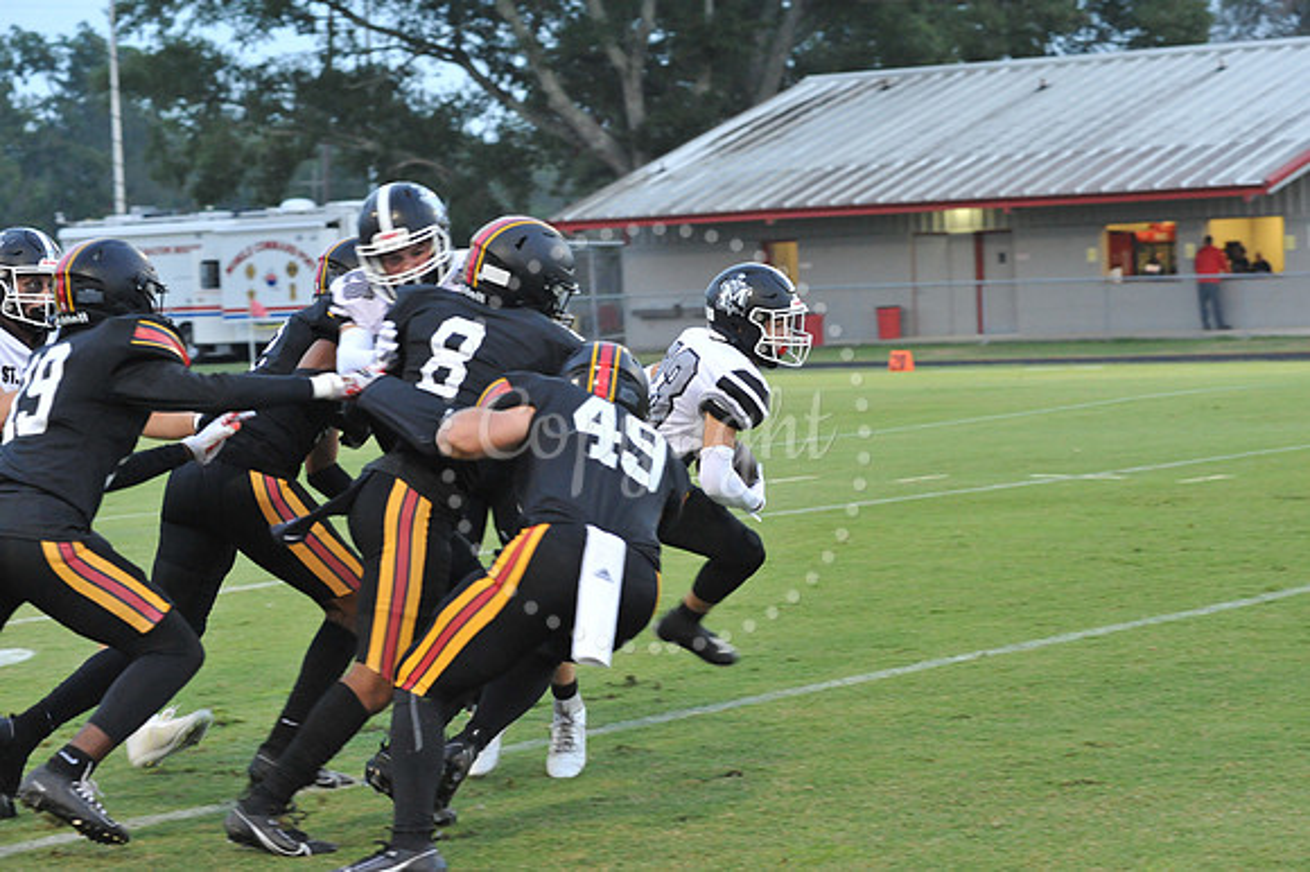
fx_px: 4073
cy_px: 436
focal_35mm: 112
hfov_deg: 18.3
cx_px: 655
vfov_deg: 12.2
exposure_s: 1/250
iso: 4000
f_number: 5.6
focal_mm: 112
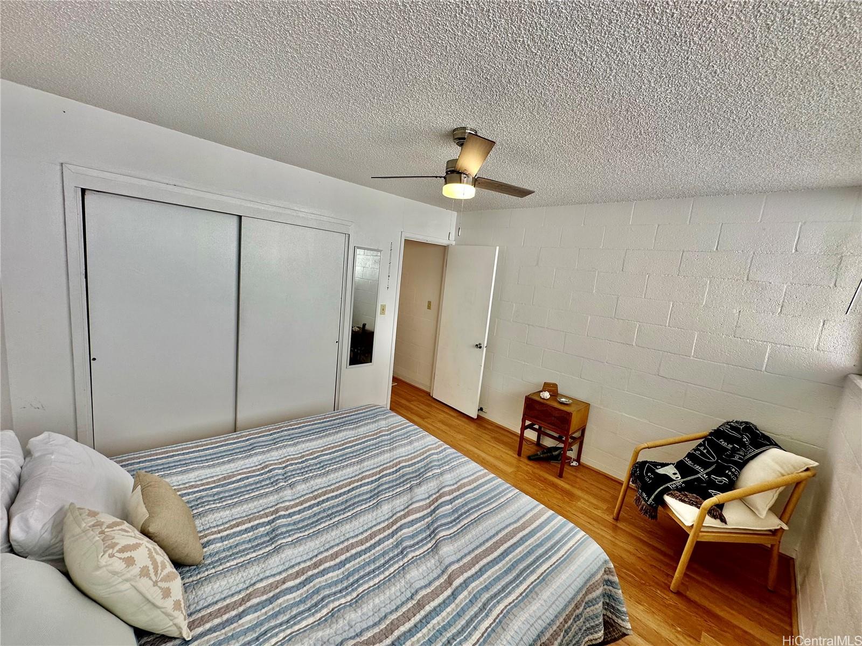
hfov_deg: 102.1
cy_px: 323
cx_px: 431
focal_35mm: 14
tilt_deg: -8.9
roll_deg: -5.8
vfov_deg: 85.7
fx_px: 349
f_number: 2.2
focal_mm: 2.22
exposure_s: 1/120
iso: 50
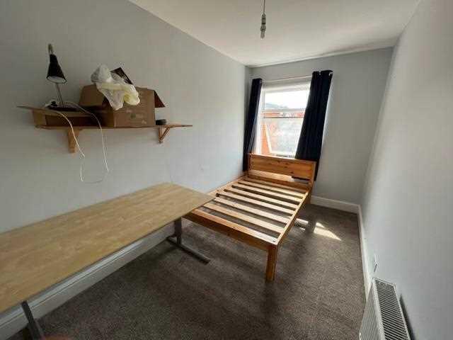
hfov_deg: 106.2
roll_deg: -0.3
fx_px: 170
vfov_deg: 89.9
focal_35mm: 13
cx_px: 226
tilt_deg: -14.4
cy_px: 170
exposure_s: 1/99
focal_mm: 1.57
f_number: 1.8
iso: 32
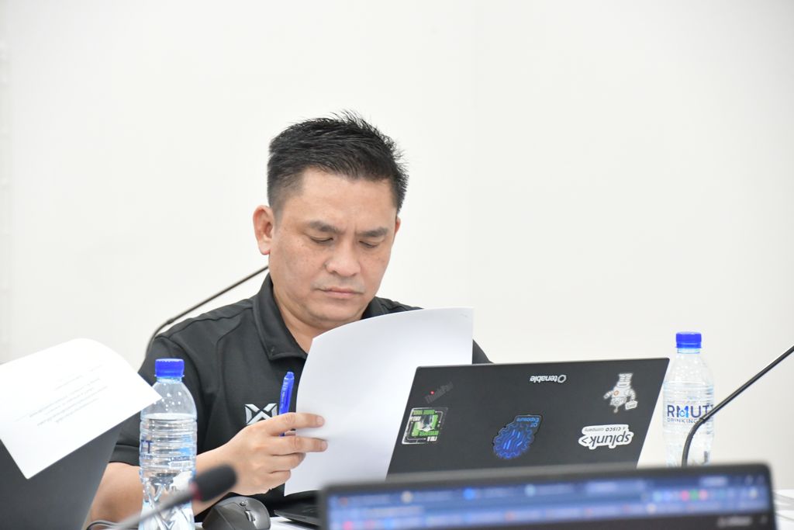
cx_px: 397
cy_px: 265
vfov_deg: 7.9
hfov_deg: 11.8
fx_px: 3838
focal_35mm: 174
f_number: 5.6
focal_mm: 116
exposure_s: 1/60
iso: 5600
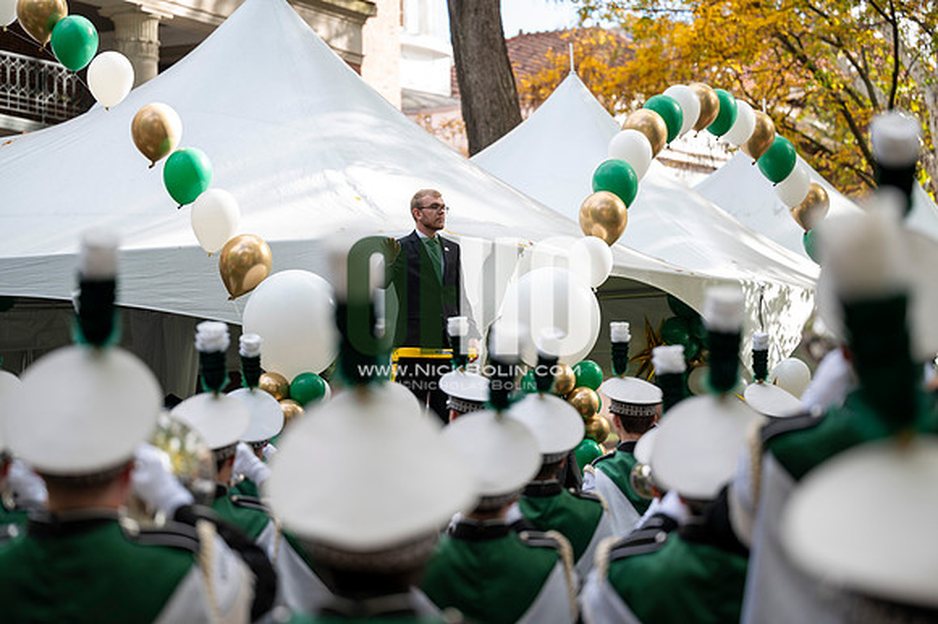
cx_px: 469
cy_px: 312
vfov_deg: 14.1
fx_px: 2526
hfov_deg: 21.0
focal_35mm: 97
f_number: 2.8
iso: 160
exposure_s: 1/500
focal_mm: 97
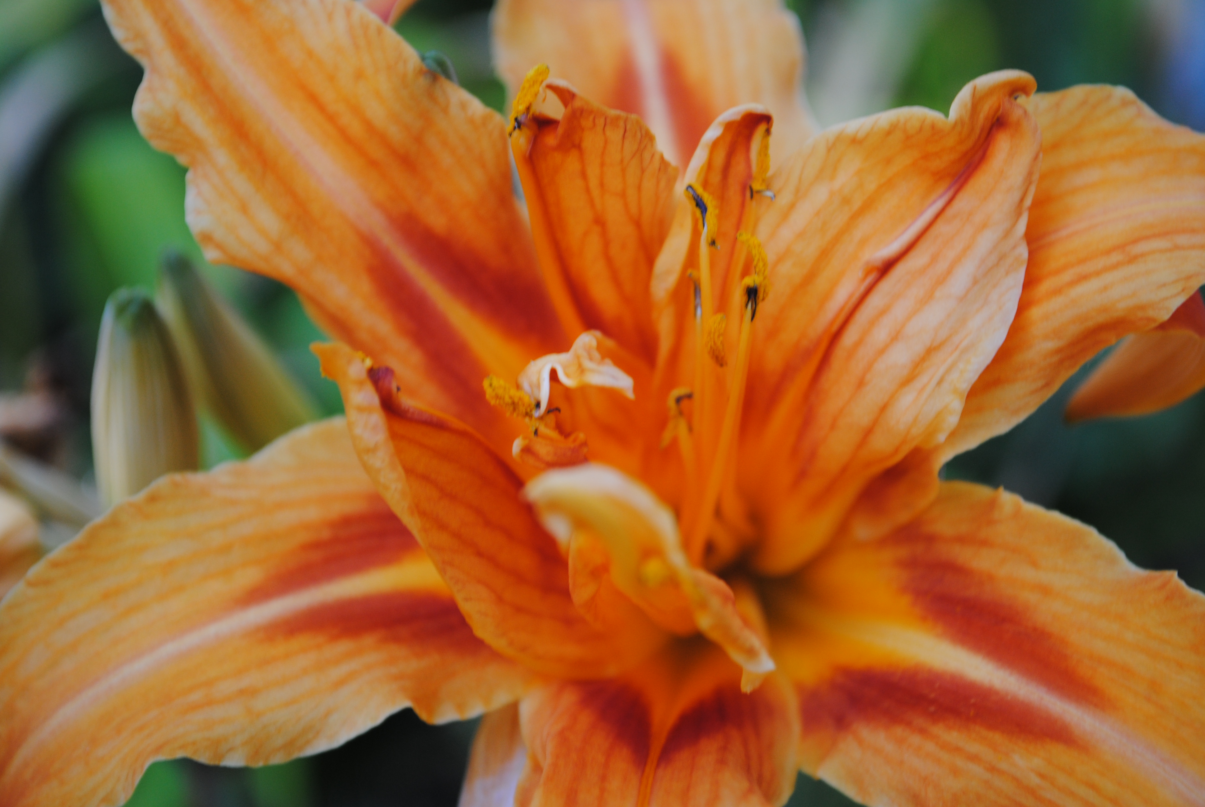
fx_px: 2614
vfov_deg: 17.5
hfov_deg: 26.0
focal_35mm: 78
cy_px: 404
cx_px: 602
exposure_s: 1/40
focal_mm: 52
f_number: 5.6
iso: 200
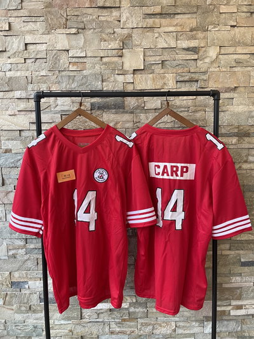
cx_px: 127
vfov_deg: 67.3
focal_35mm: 26
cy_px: 170
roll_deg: +1.0
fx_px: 254
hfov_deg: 53.1
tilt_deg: -6.8
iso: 80
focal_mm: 4.2
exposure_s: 1/50
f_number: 1.6
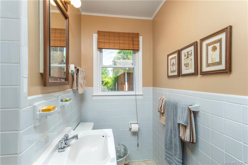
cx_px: 124
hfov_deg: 93.3
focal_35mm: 17
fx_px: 117
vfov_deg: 70.5
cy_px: 82
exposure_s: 1/80
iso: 500
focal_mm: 17
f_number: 8
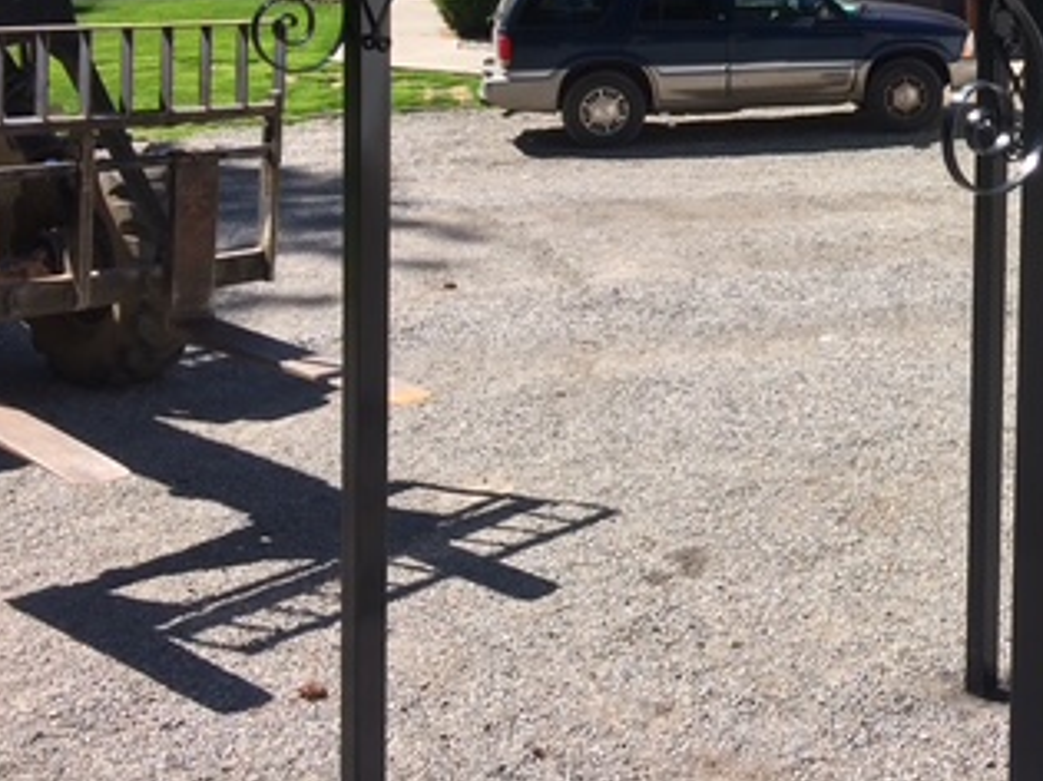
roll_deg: -0.1
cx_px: 1043
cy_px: 7
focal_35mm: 59
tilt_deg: -5.1
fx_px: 1777
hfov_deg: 30.4
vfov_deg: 23.8
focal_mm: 4.15
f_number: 2.2
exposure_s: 1/1282
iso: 32
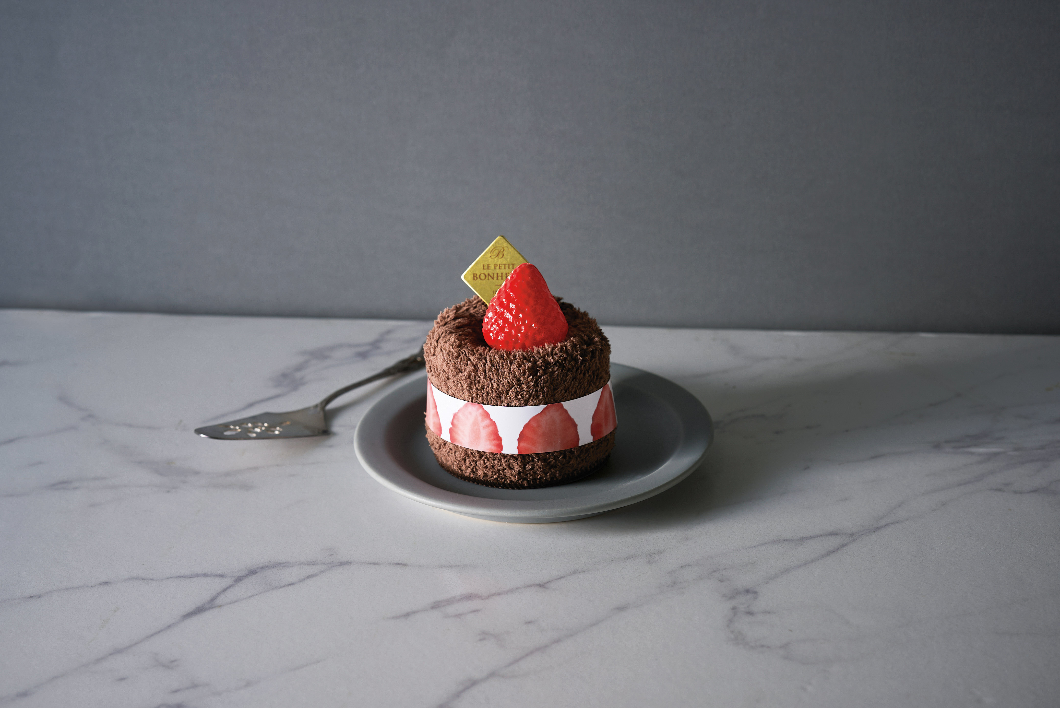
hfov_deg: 20.4
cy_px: 354
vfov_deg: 13.7
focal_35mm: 100
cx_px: 530
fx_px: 2946
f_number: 9
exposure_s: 1/125
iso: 200
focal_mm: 100
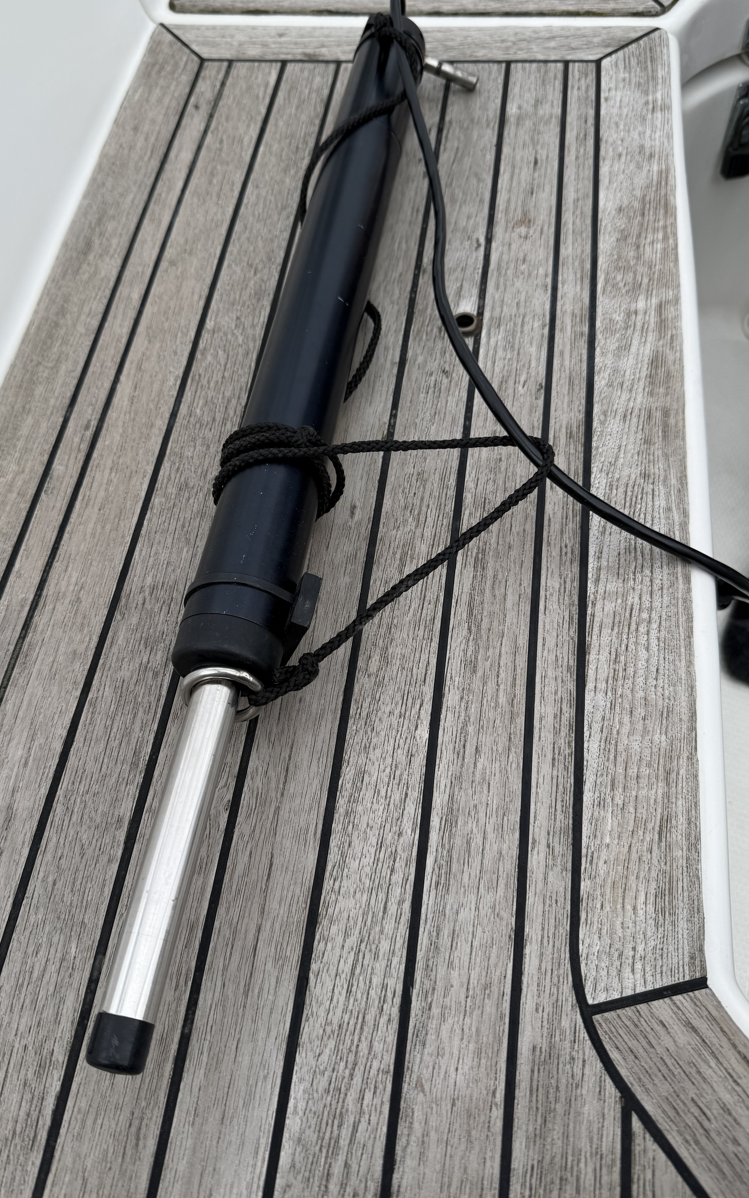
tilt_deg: -61.8
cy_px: 567
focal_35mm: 27
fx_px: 882
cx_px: 335
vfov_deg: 68.3
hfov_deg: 45.9
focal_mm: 6.76
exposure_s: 1/4673
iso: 80
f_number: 1.78
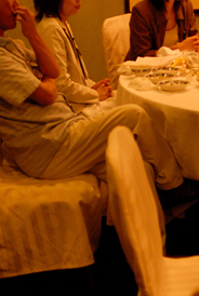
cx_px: 181
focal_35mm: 98
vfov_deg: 20.8
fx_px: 808
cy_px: 130
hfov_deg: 13.9
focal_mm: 28
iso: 800
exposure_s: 1/160
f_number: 2
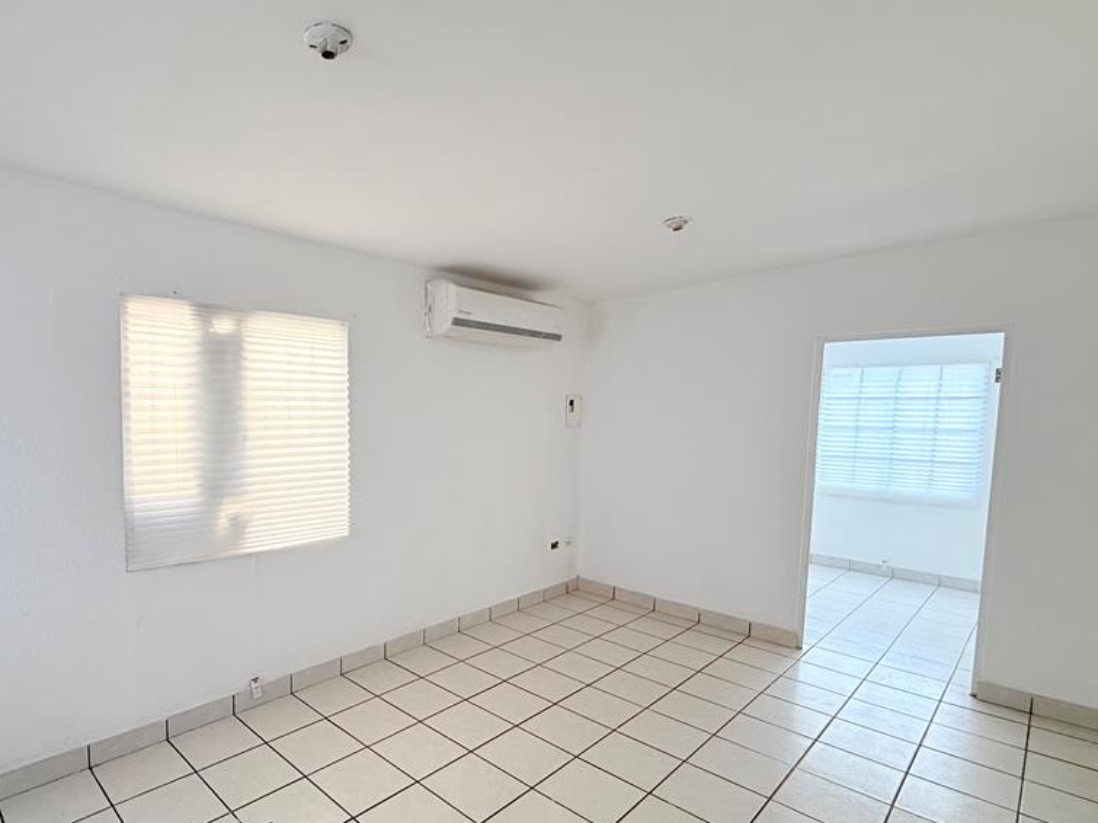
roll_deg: -0.6
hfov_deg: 82.8
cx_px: 403
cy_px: 458
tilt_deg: -3.9
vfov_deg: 68.5
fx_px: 603
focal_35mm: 19
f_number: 2.2
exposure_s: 1/120
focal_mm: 2.22
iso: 80
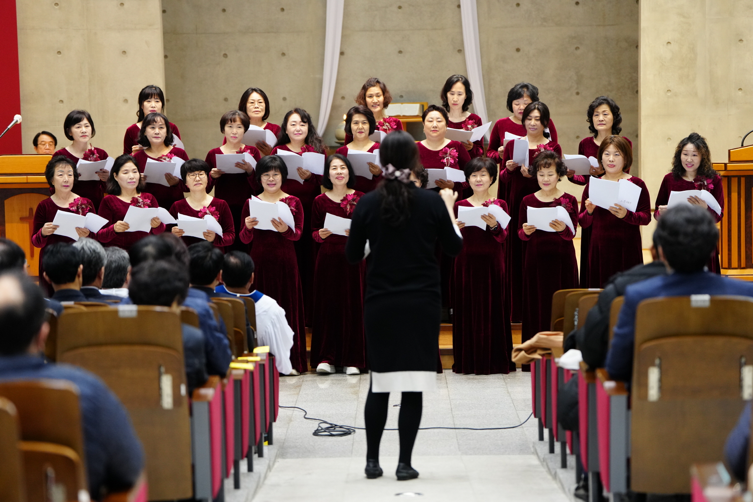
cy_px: 251
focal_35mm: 112
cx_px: 376
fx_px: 2342
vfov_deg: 12.2
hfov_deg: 18.3
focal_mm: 112
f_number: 2.8
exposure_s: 1/160
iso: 2500
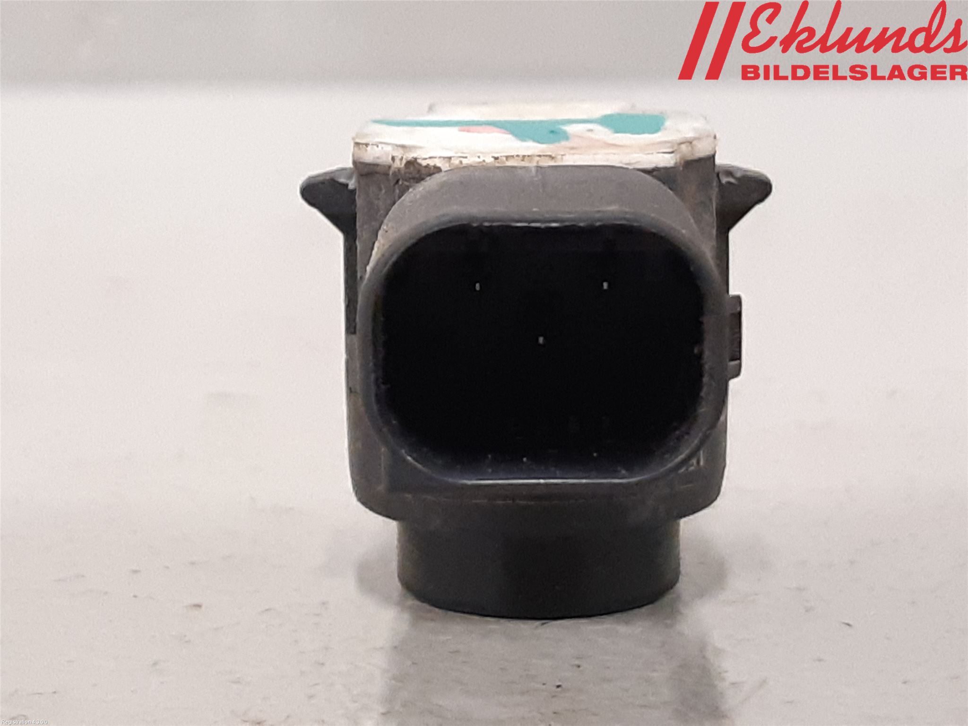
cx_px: 484
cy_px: 363
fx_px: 727
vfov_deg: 53.1
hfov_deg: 67.3
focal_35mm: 26
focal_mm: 3.93
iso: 250
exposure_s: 1/50
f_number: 1.7
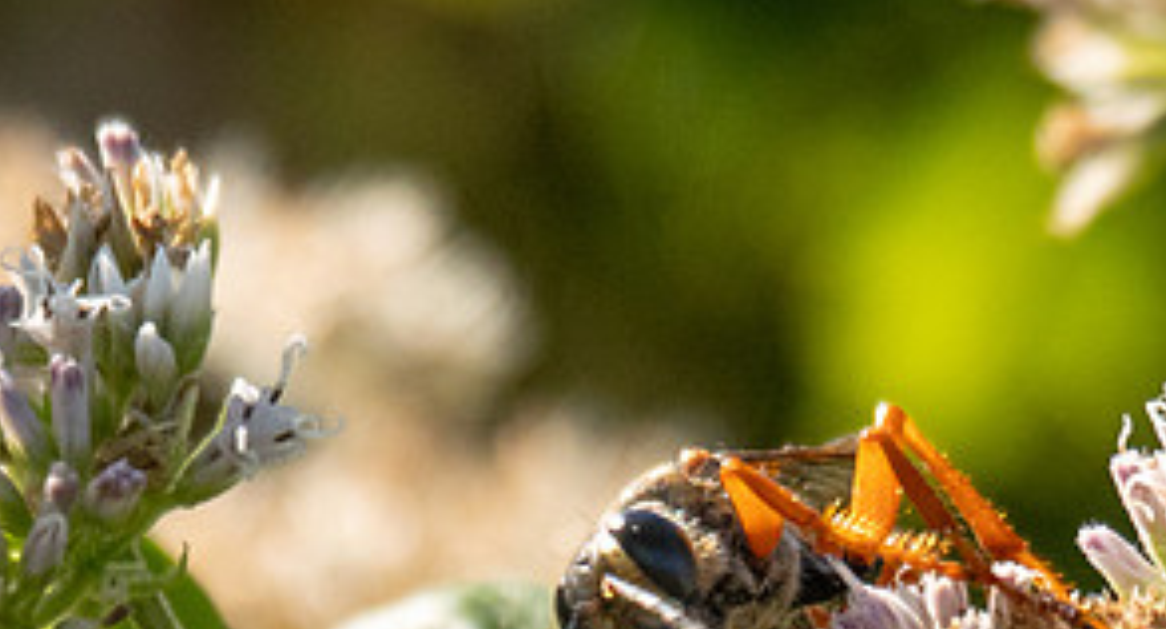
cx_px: 871
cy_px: 640
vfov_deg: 1.1
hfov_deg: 2.0
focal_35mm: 1068
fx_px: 32697
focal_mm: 150
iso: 400
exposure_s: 1/1600
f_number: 5.6
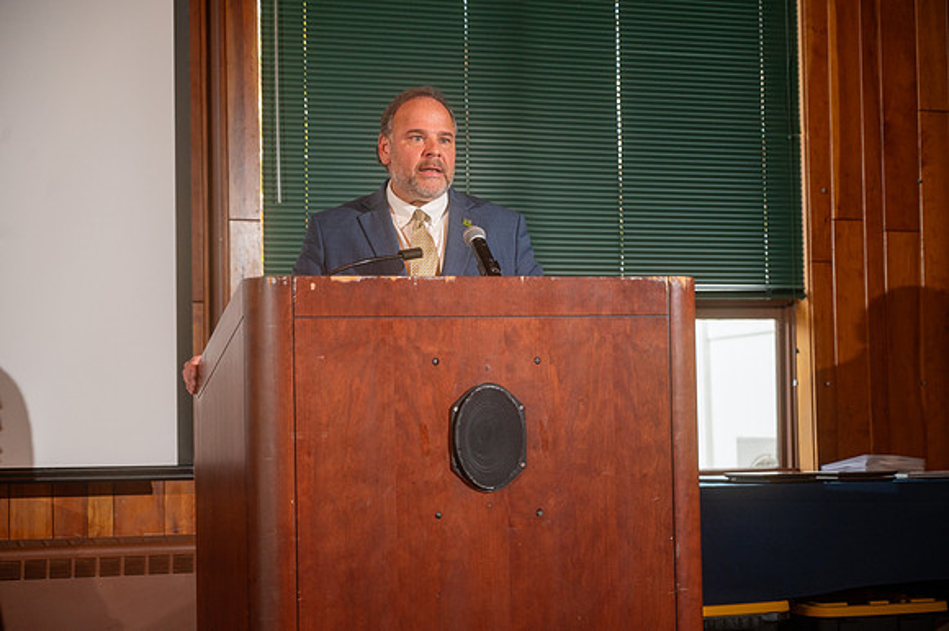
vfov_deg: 19.4
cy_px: 316
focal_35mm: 70
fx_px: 1844
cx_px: 474
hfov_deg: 28.9
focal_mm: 70
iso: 1000
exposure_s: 1/200
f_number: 4
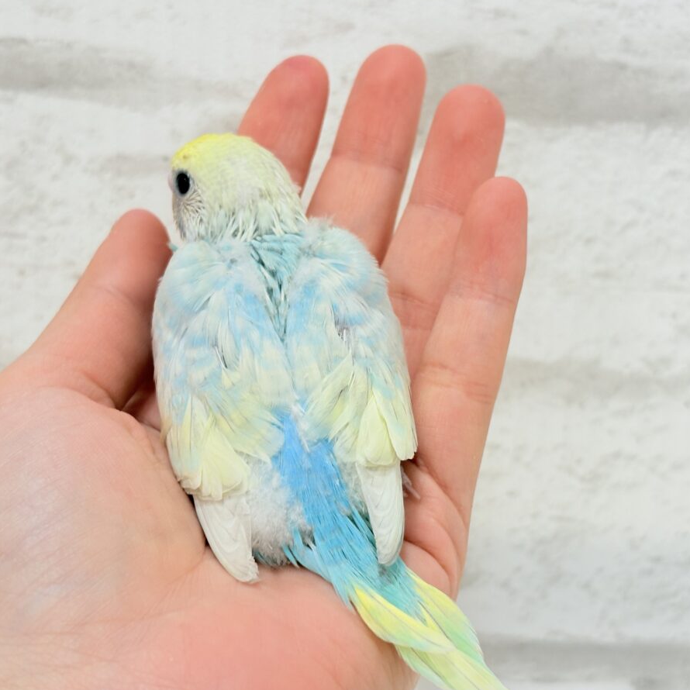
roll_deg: -2.2
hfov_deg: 27.7
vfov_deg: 27.7
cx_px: 377
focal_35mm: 62
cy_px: 343
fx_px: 1398
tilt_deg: -14.1
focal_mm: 5.96
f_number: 1.6
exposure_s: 1/50
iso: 32
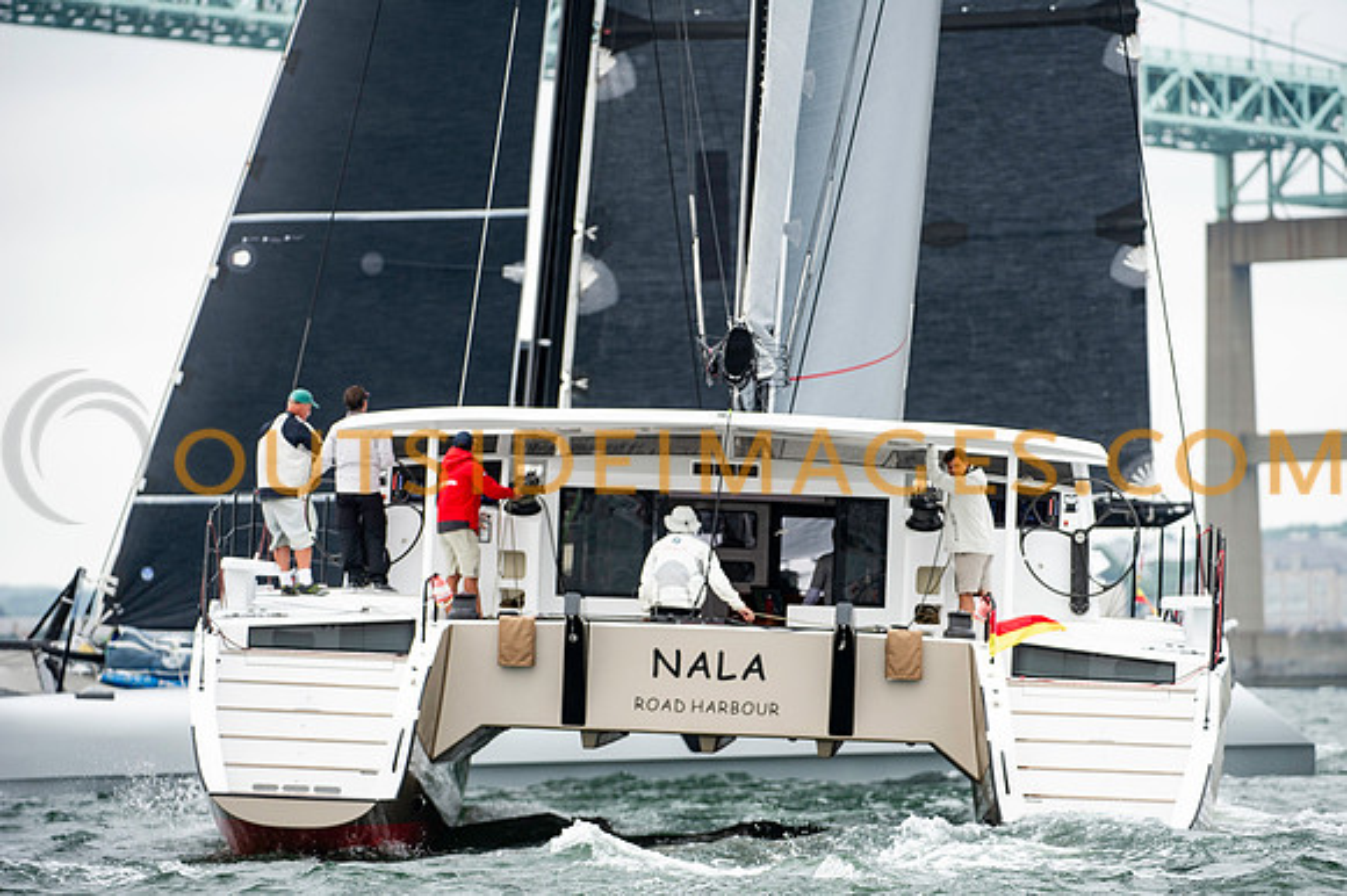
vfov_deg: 4.3
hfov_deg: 6.5
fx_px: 11854
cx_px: 736
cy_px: 436
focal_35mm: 317
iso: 500
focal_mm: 290
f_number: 5.6
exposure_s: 1/640
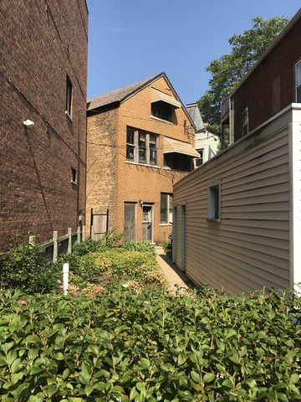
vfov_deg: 63.4
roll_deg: -0.2
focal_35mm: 28
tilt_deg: +2.6
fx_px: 325
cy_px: 201
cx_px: 150
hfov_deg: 49.7
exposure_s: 1/1773
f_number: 1.8
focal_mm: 3.99
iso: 20
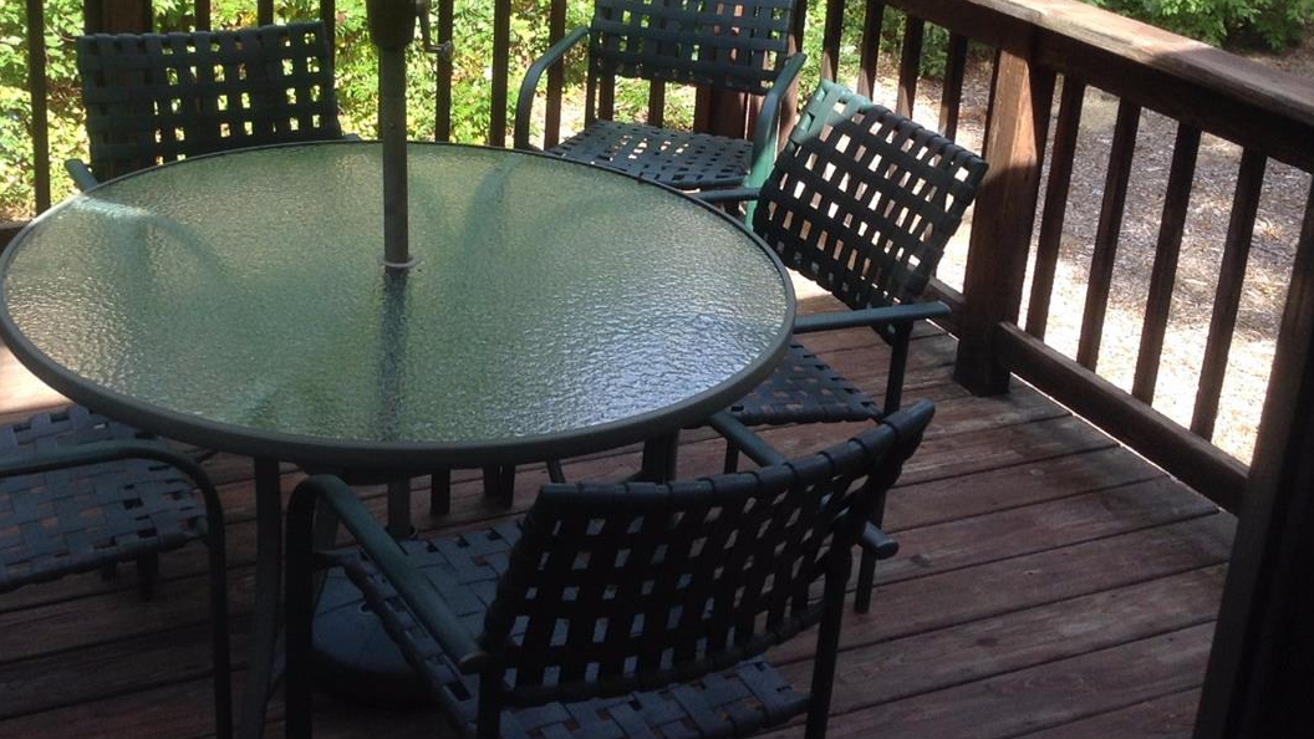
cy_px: 156
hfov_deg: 40.3
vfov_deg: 23.2
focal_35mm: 51
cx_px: 493
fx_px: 1777
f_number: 2.4
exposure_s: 1/159
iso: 25
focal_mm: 3.3
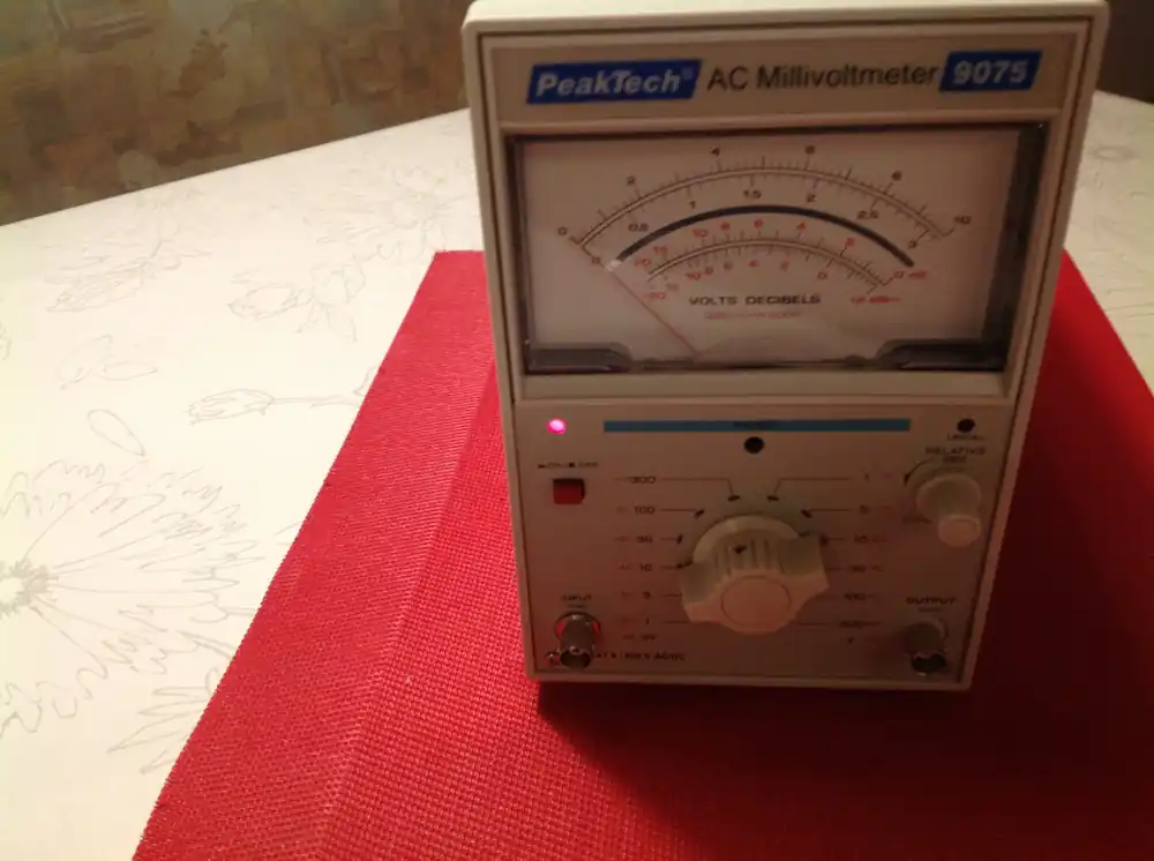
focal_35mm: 35
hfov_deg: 52.7
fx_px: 1165
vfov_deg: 40.6
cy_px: 430
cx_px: 577
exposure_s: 1/15
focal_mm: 4.28
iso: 125
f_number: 2.4
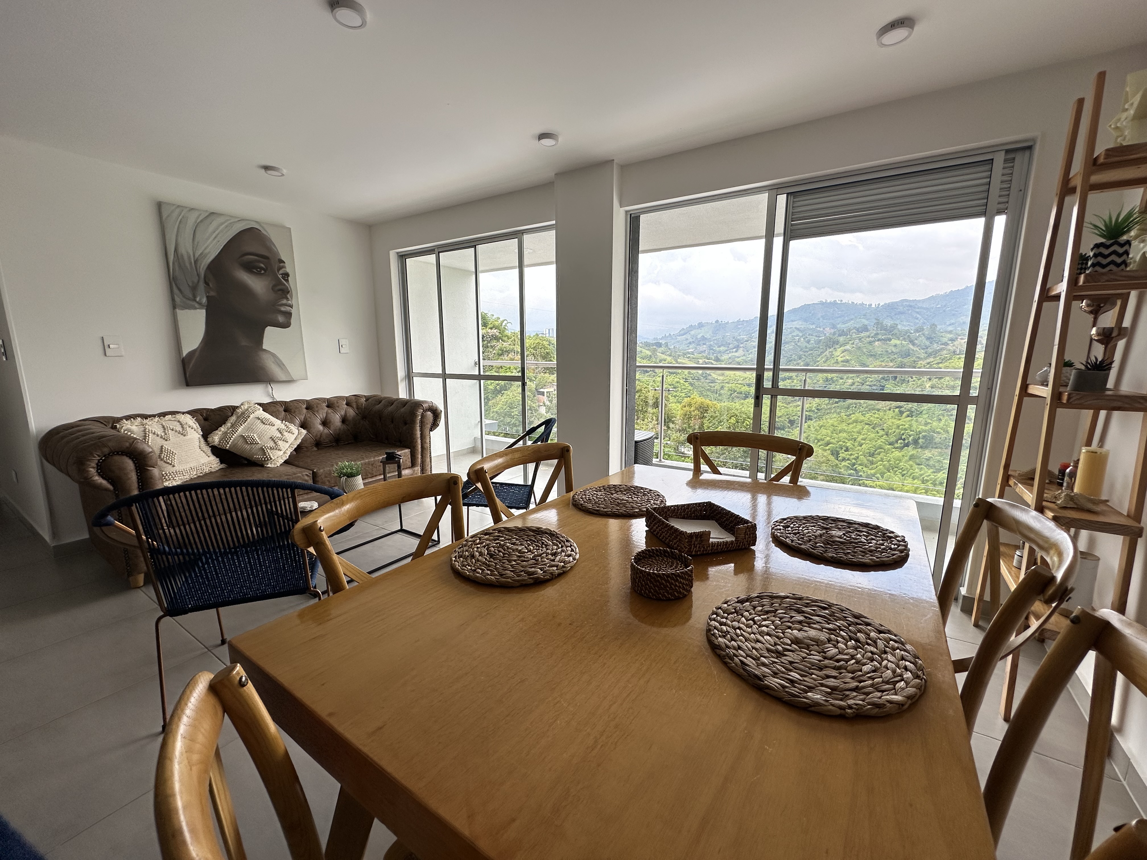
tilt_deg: -9.4
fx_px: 464
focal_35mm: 14
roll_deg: -0.1
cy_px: 430
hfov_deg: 102.1
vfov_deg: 85.7
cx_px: 574
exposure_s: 1/177
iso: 40
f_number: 2.2
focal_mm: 2.22
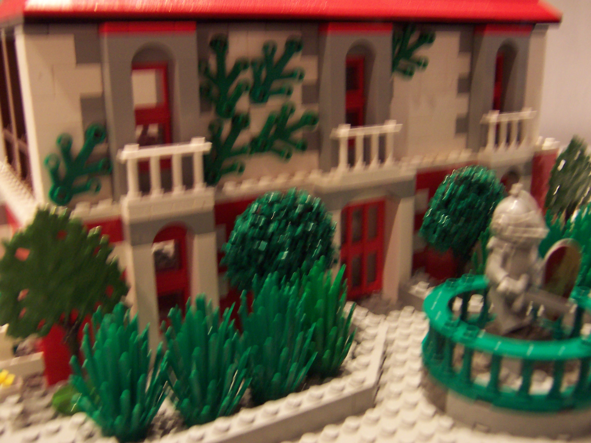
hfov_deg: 51.4
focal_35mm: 36
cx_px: 296
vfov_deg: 39.7
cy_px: 222
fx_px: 615
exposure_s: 1/8
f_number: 2.8
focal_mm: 5.6
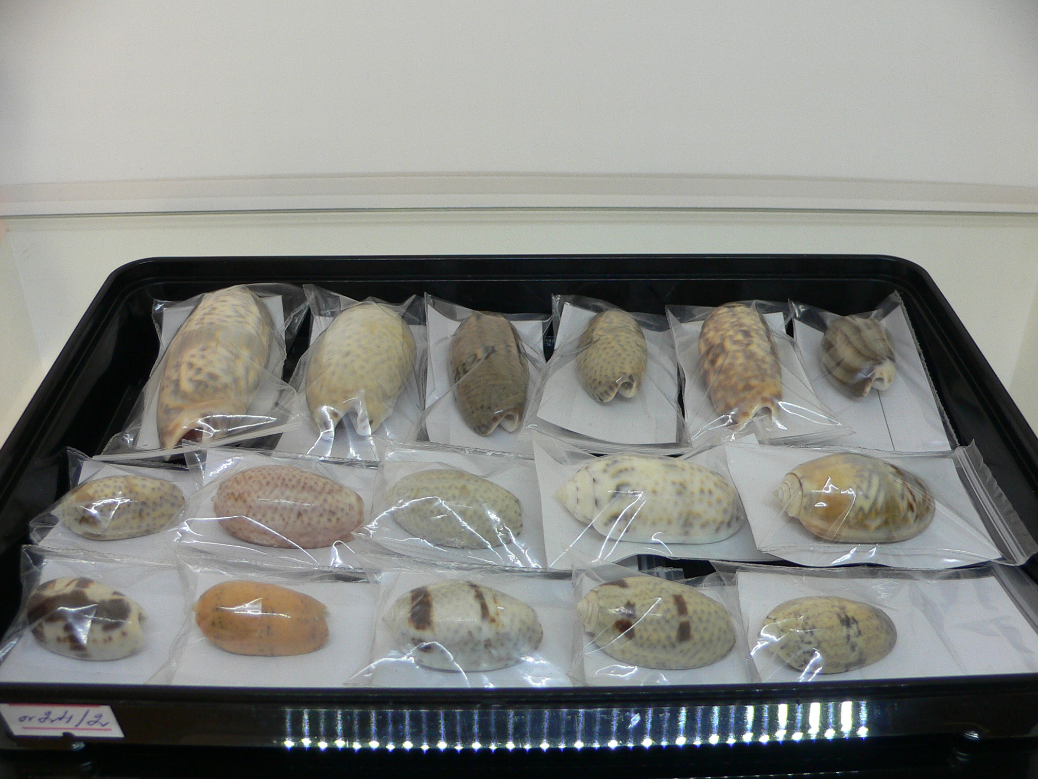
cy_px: 390
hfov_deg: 52.6
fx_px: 1050
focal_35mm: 35
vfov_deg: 40.7
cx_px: 519
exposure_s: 1/60
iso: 100
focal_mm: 4.6
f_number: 2.8
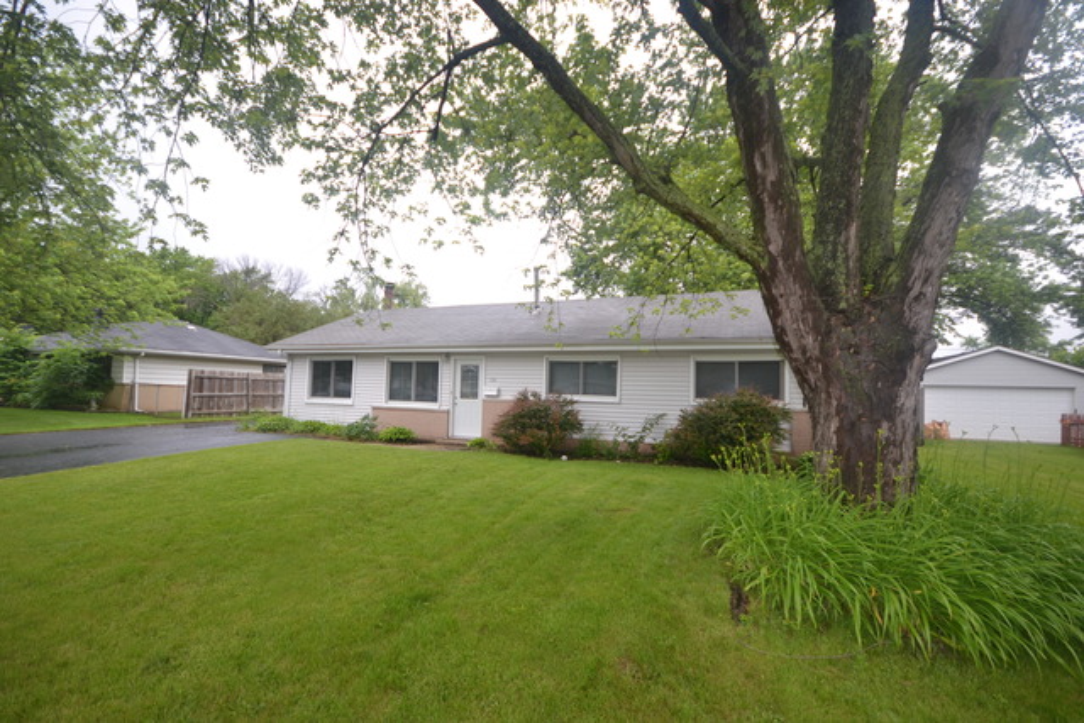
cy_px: 362
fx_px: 452
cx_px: 542
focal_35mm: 15
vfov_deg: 77.4
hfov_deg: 100.4
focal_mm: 10
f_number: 4
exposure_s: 1/125
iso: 125
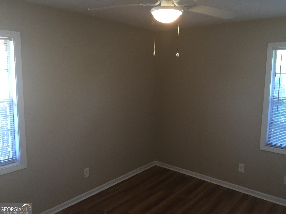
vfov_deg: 48.2
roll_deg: -1.4
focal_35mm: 29
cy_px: 107
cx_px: 143
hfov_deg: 61.7
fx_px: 240
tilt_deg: -8.3
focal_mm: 4.15
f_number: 2.2
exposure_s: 1/30
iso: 100
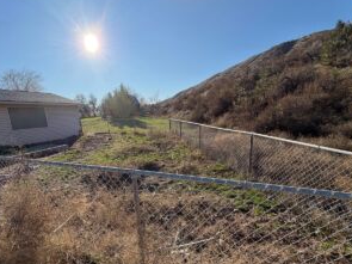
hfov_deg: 84.1
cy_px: 162
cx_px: 149
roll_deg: +3.9
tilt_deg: -16.2
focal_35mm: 19
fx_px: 193
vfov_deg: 67.7
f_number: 2.2
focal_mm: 2.22
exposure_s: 1/1001
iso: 25
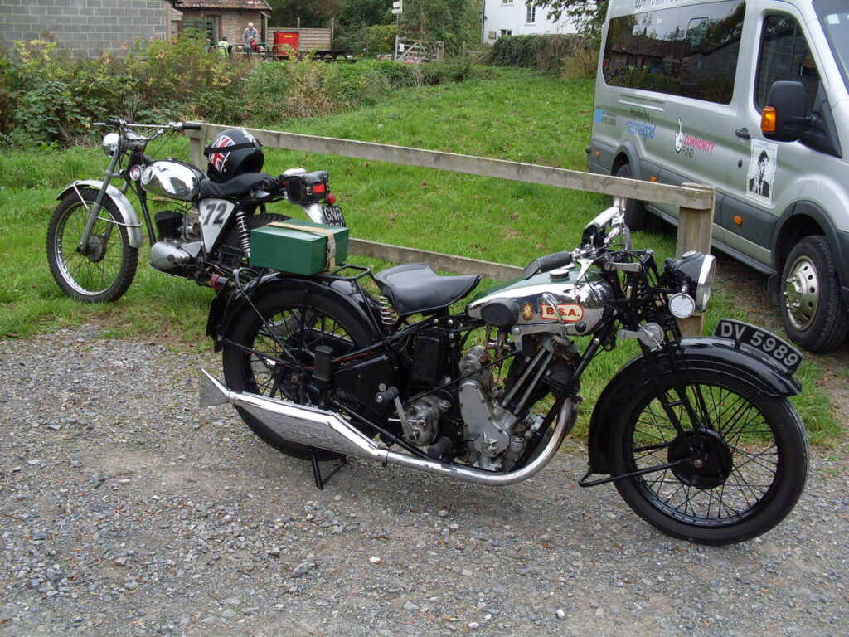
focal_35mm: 38
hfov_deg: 49.0
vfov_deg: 37.7
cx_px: 424
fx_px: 932
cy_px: 318
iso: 80
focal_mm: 6.3
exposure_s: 1/250
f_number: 2.8
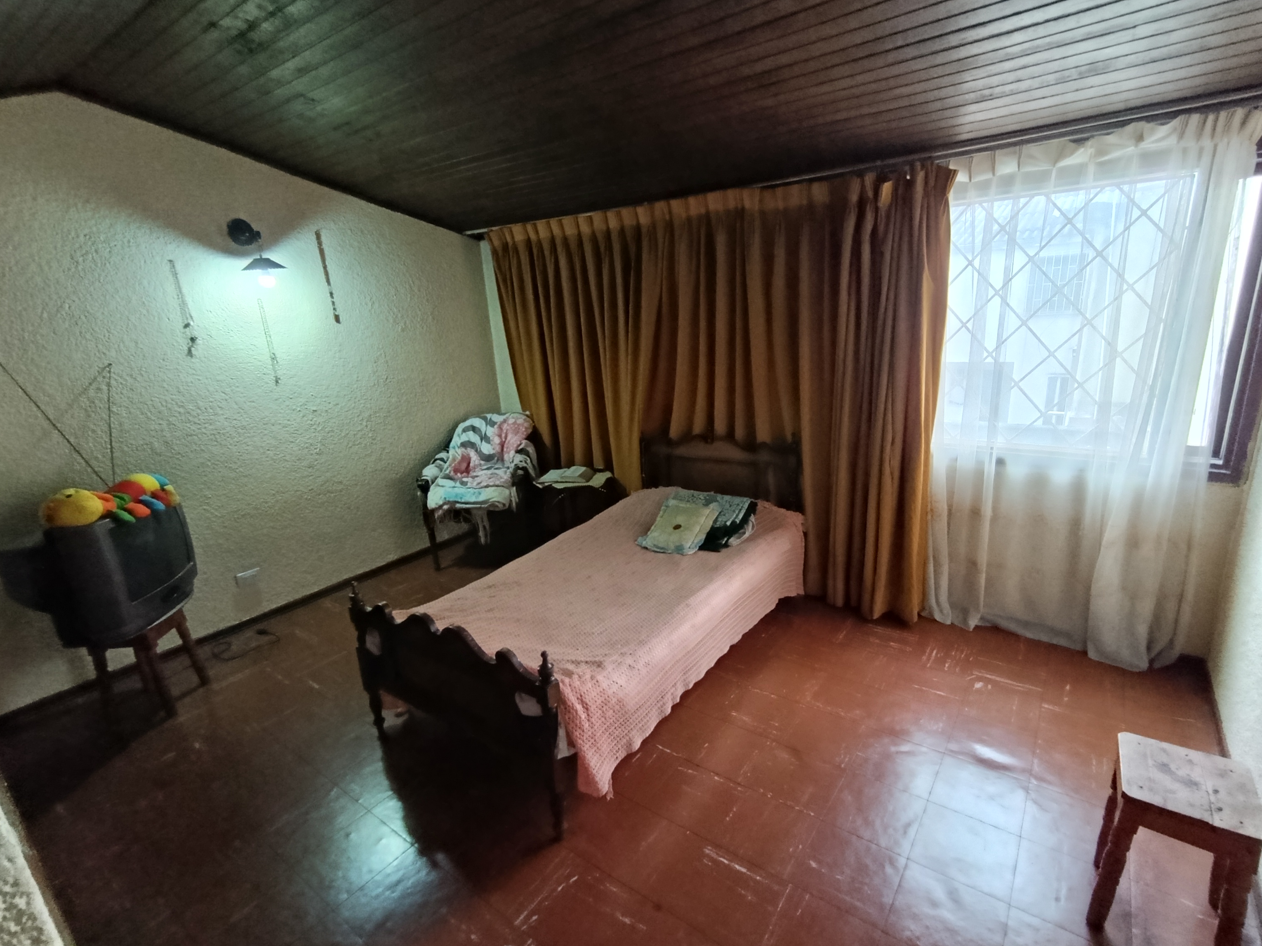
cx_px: 648
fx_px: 583
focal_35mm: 16
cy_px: 490
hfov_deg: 94.5
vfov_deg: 78.1
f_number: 2.2
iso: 410
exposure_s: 1/40
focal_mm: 1.65
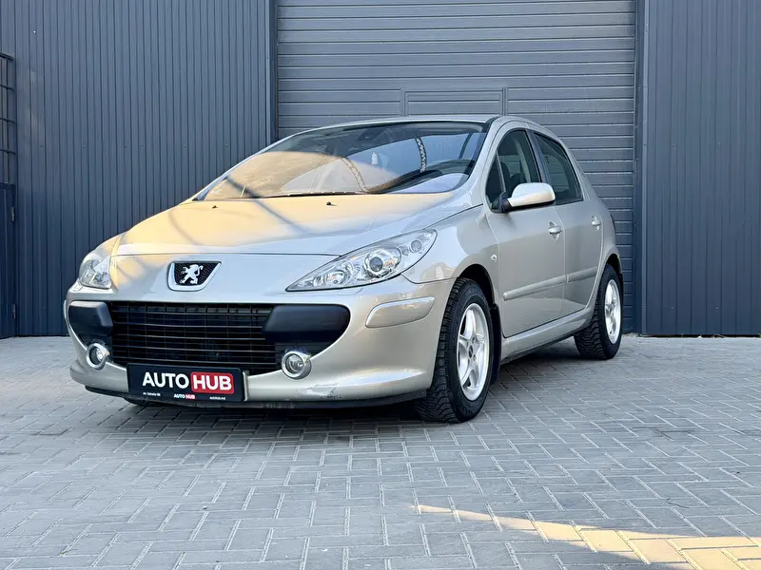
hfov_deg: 39.7
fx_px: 1055
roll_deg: +0.0
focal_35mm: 48
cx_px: 380
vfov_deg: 30.3
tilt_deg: -1.9
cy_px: 285
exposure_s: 1/611
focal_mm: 6.76
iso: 80
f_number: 1.78
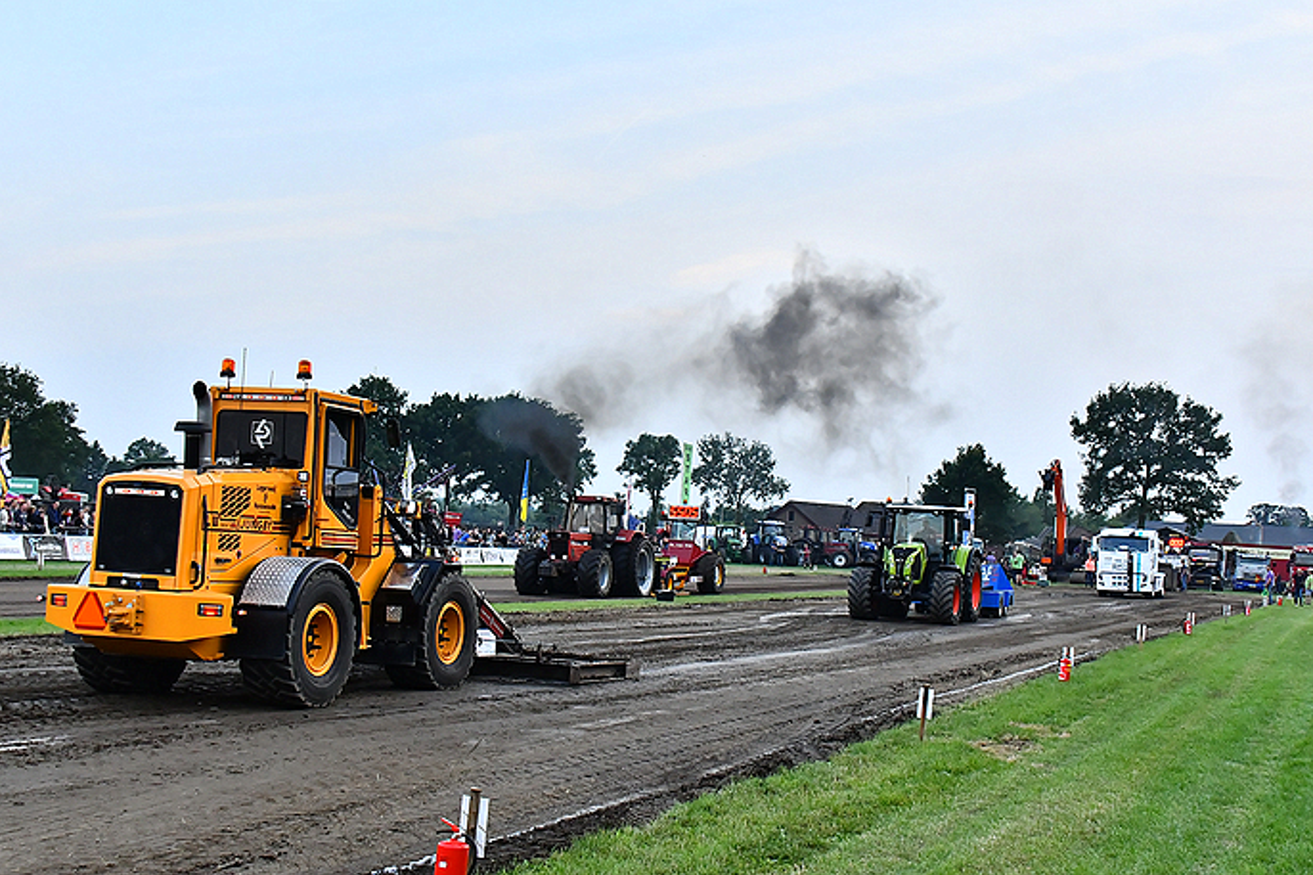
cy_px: 474
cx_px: 689
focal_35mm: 49
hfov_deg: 40.3
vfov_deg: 27.5
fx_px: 1787
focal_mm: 28
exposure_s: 1/640
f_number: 6.3
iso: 1000
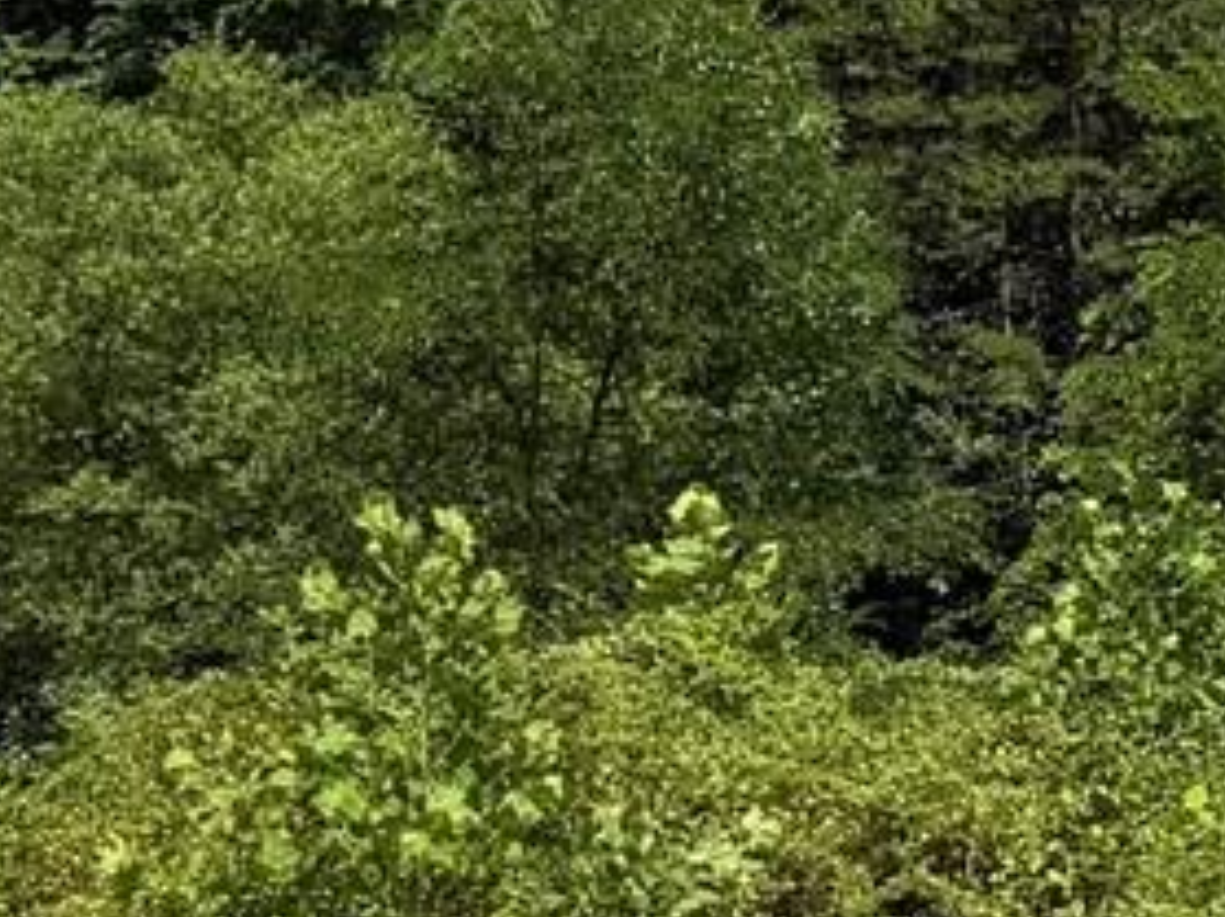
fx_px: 6226
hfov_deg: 10.7
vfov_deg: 8.4
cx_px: 1976
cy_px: 382
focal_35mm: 176
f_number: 1.78
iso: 80
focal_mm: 6.76
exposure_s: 1/3953
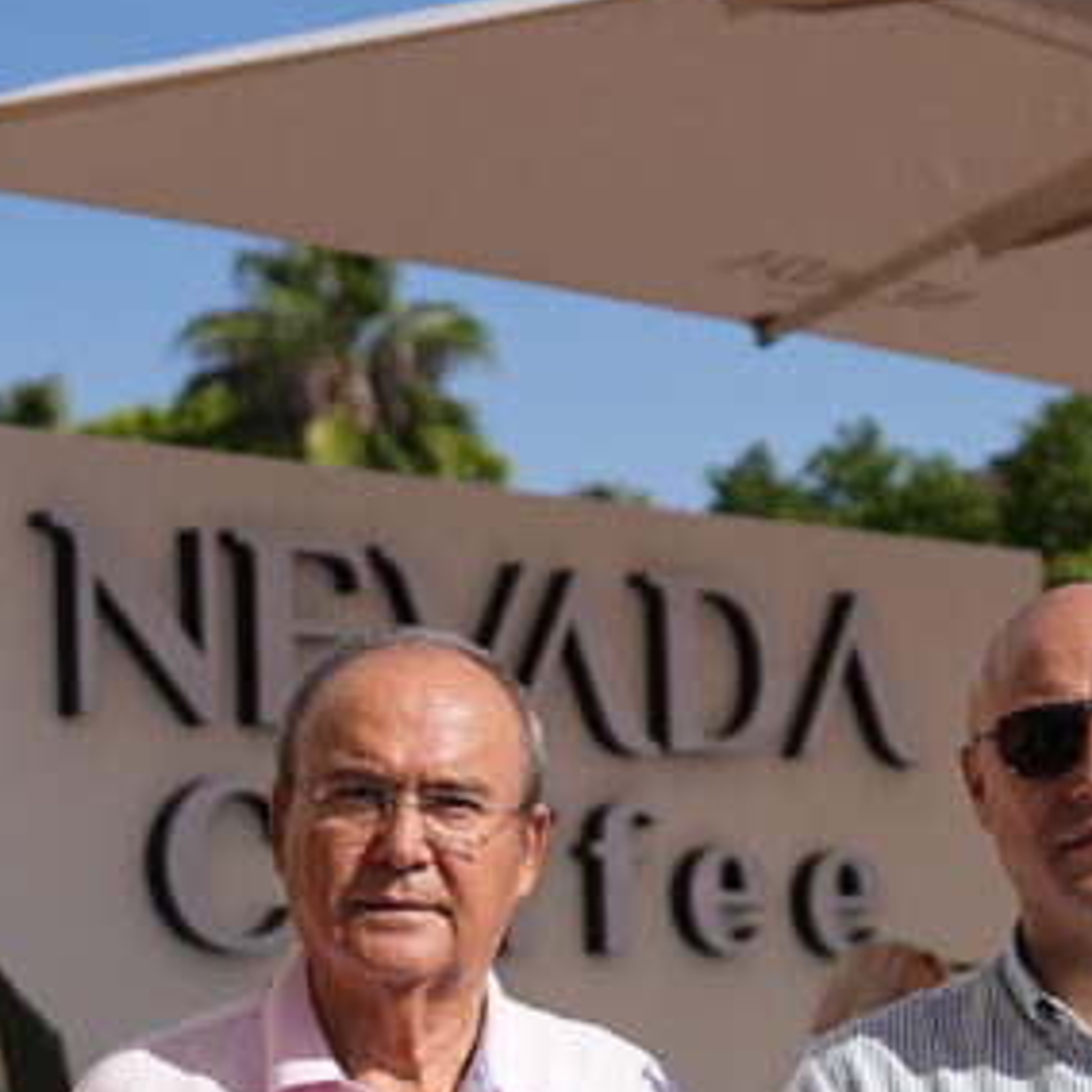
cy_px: 1257
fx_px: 4604
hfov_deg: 13.4
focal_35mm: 129
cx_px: 1073
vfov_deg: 13.2
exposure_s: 1/3200
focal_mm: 42
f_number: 2.8
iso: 125
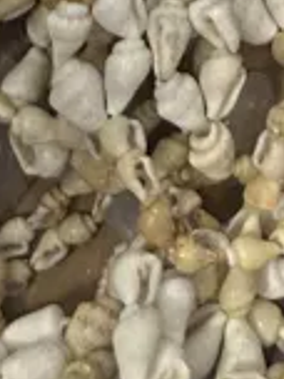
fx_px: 1772
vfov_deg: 10.2
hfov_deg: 8.5
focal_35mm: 162
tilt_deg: -66.2
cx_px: 645
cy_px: -598
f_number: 1.78
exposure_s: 1/50
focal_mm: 6.86
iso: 125
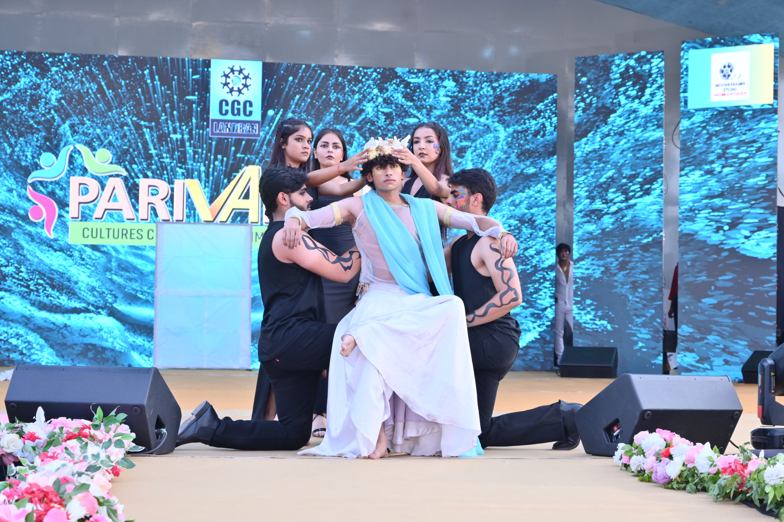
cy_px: 261
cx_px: 392
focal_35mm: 61
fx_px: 1328
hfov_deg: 32.9
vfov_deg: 22.2
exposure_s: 1/200
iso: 800
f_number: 6.3
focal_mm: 61
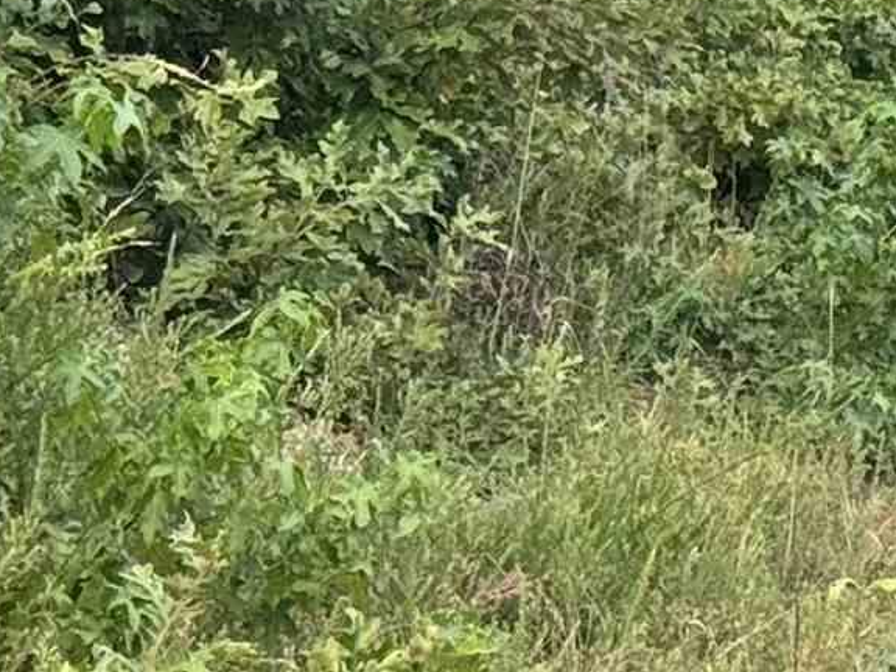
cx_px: 1972
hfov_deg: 7.3
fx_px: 6626
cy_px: -198
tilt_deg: +2.7
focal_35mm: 256
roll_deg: +1.4
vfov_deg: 5.8
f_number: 1.78
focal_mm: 6.76
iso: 64
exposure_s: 1/966
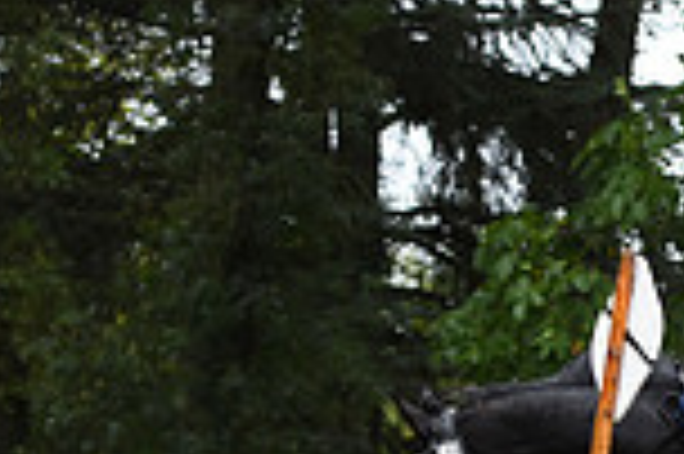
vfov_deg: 5.1
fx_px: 5067
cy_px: 827
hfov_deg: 7.5
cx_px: 1206
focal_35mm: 267
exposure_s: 1/1250
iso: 1600
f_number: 3.5
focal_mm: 70
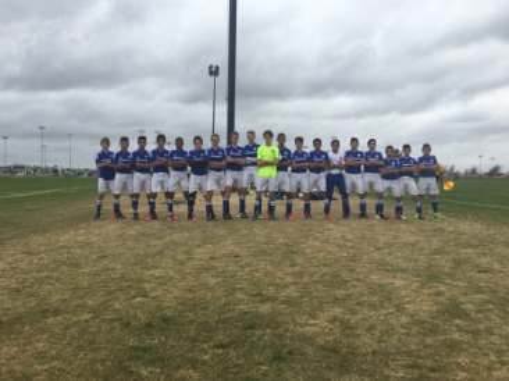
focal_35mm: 29
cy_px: 190
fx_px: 426
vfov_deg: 48.2
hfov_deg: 61.7
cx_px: 254
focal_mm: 4.15
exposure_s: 1/801
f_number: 2.2
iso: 25
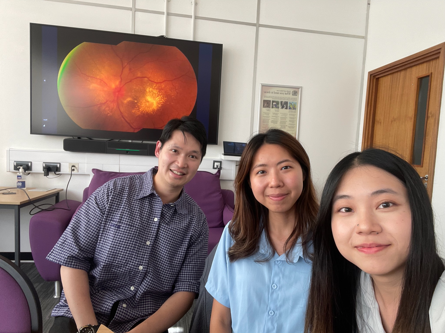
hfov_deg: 73.9
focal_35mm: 23
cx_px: 222
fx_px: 296
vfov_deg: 58.9
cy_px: 166
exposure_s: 1/68
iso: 100
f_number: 2.2
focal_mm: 2.71
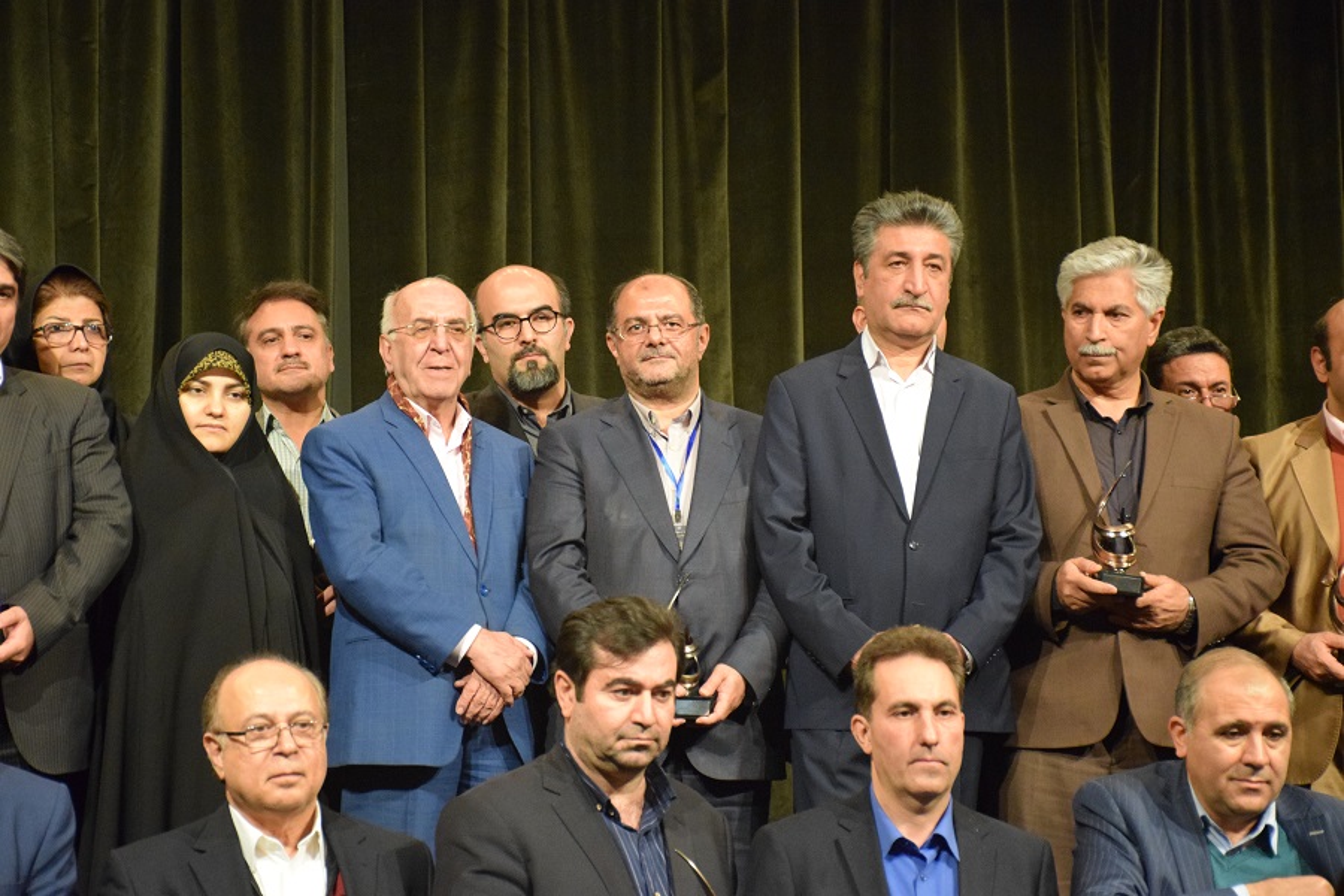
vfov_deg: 12.2
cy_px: 448
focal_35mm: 112
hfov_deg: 18.2
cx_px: 672
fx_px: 4200
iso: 5000
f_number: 5
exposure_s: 1/60
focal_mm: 75
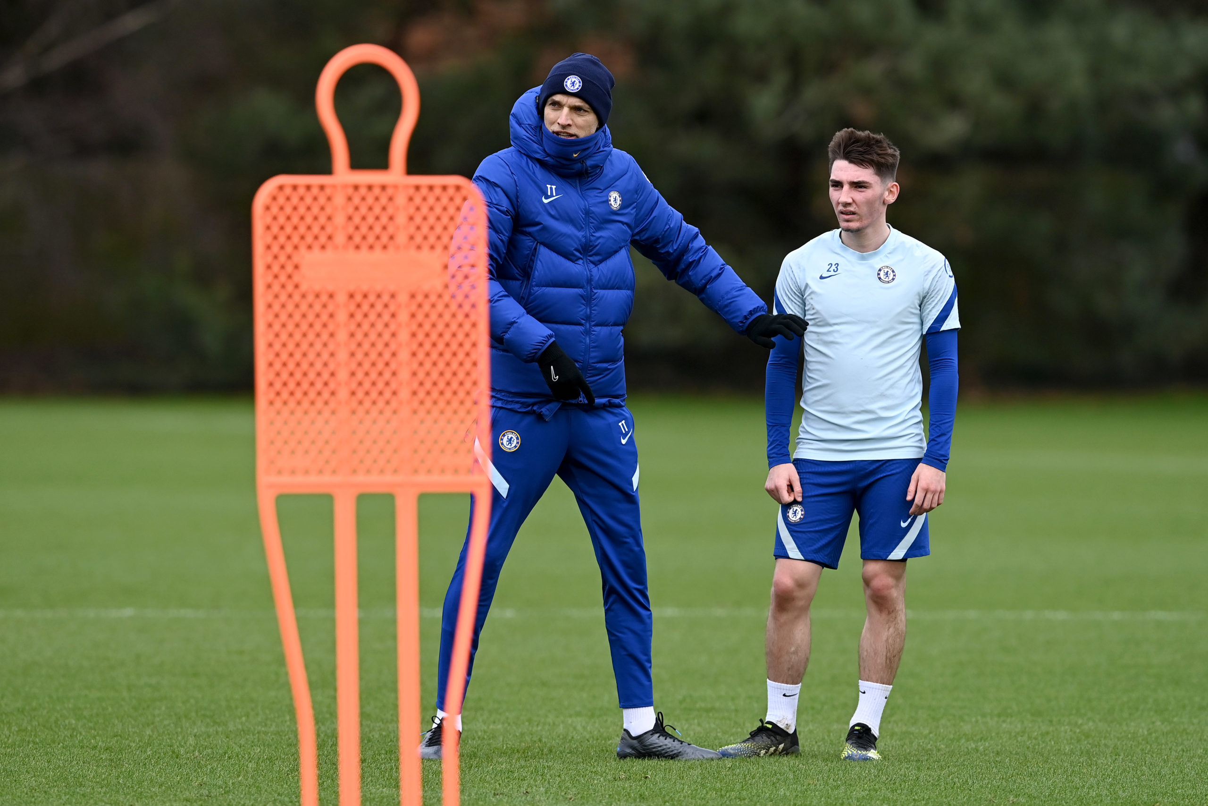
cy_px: 403
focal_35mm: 400
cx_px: 604
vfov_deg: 3.4
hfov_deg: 5.2
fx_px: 13422
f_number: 4
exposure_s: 1/1600
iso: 500
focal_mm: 400
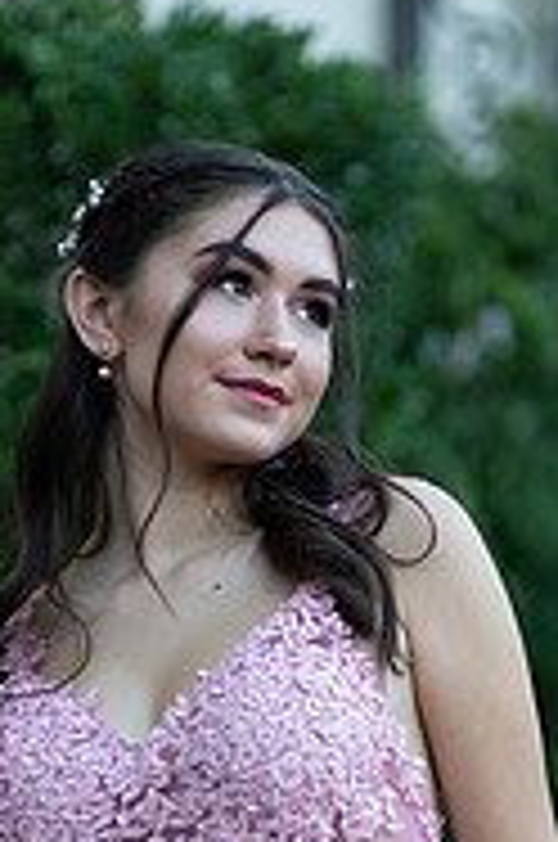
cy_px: 910
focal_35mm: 205
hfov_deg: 6.7
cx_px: 421
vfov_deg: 10.0
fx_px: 4784
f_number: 2
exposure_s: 1/640
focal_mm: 85
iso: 250
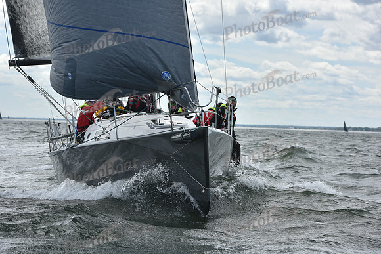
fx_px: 1376
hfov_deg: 15.8
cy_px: 127
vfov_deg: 10.6
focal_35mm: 130
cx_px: 190
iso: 320
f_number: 9
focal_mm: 130
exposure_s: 1/1000
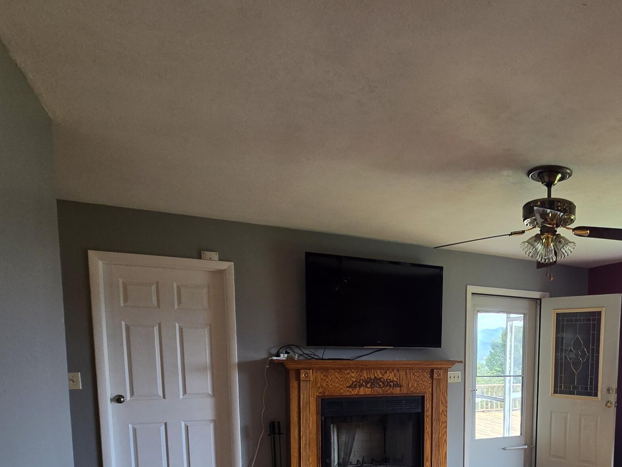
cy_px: 409
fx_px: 449
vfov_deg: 49.6
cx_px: 470
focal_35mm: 25
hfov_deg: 65.0
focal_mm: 2.2
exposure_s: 1/120
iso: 50
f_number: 2.2
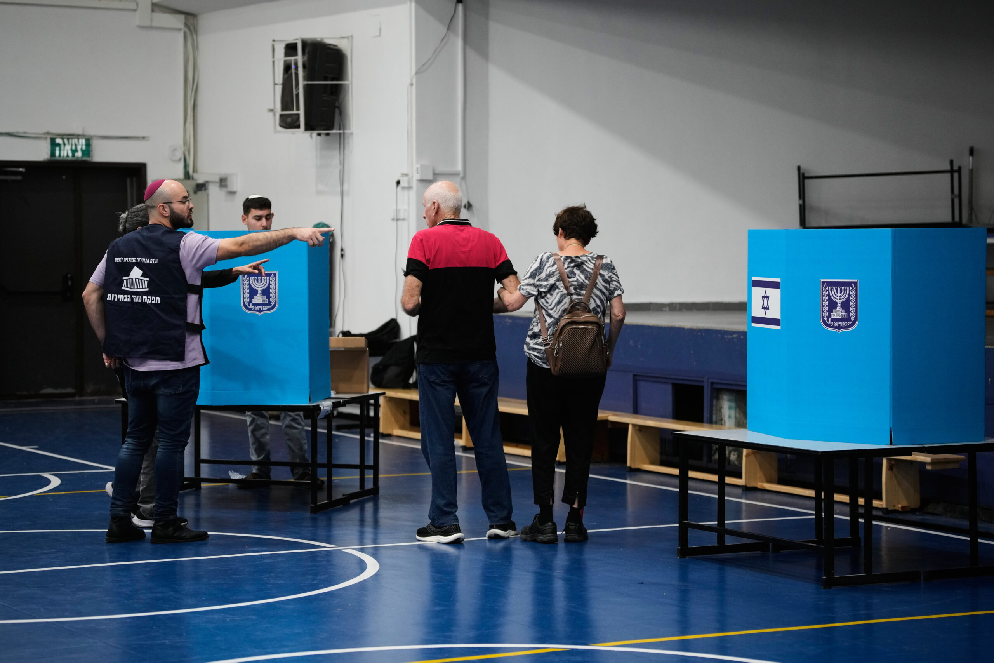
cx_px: 497
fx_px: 2485
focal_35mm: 90
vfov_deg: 15.2
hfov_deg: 22.6
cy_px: 332
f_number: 2.8
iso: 2000
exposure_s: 1/1250
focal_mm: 90
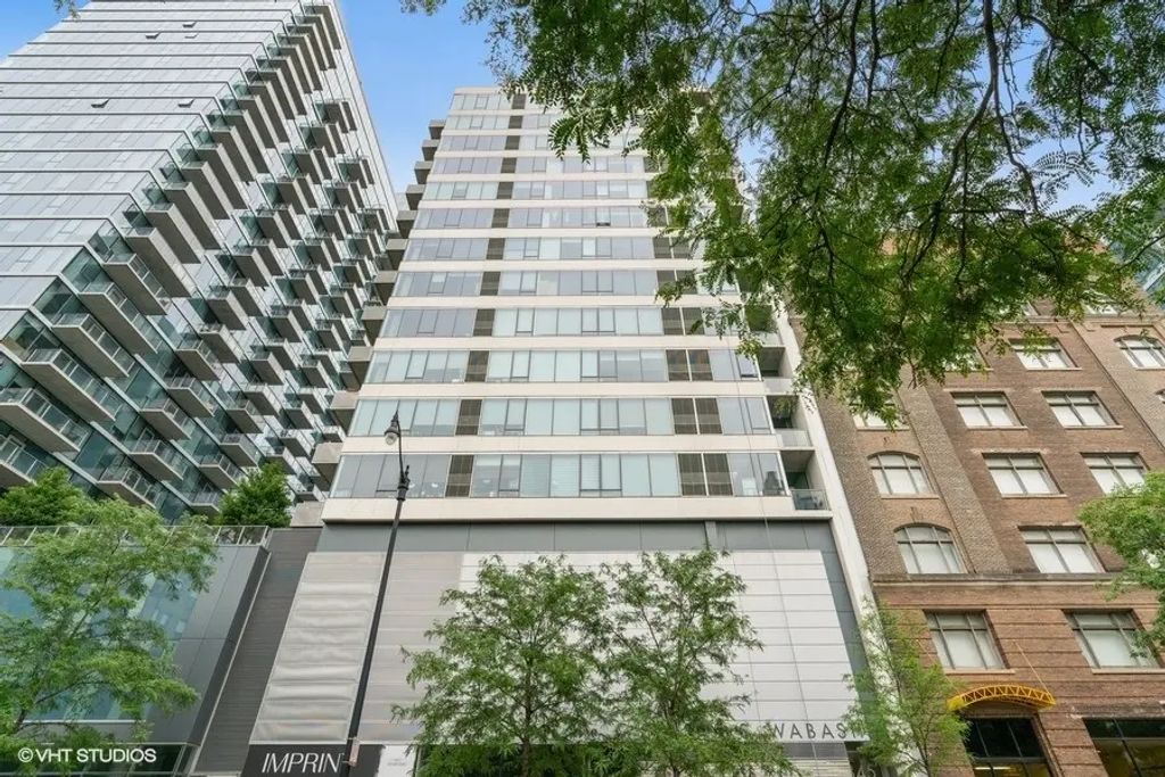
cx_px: 582
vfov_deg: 70.5
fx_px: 550
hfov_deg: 93.3
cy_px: 388
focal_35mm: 17
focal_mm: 17
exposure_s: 1/320
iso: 320
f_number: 7.1
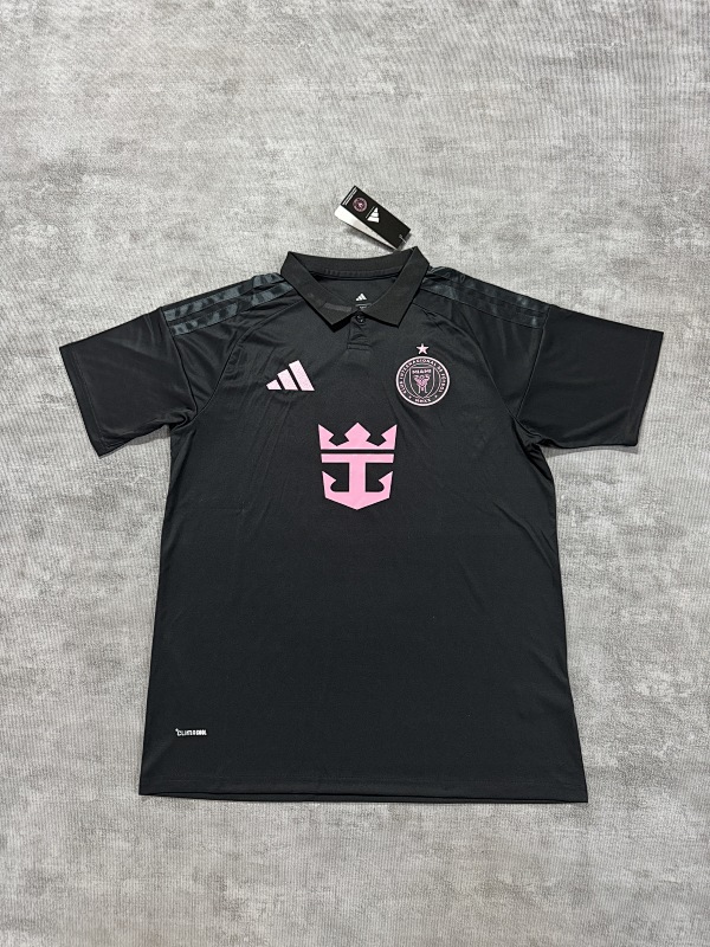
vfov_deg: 71.6
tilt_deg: -76.7
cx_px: 355
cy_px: 474
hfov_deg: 56.8
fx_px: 656
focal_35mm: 24
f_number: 1.78
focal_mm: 6.76
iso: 500
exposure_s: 1/50
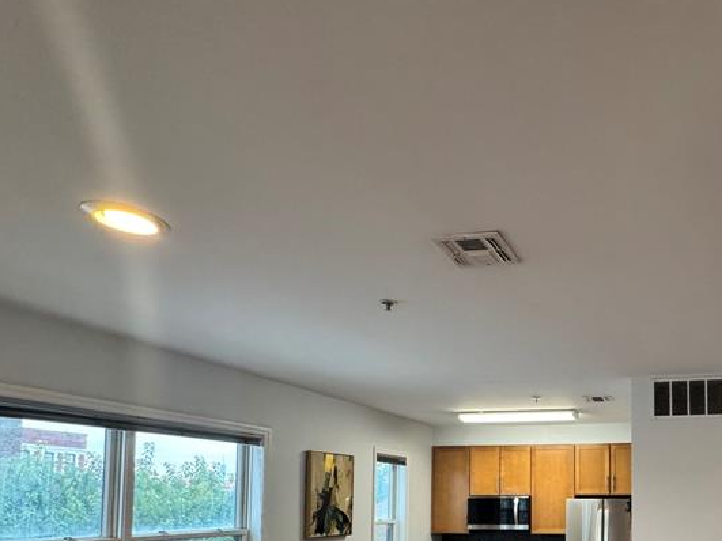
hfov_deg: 58.8
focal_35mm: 27
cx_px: 605
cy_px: 472
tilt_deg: +2.4
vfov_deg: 47.0
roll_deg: +0.3
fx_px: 563
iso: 250
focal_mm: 2.22
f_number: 2.2
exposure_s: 1/120
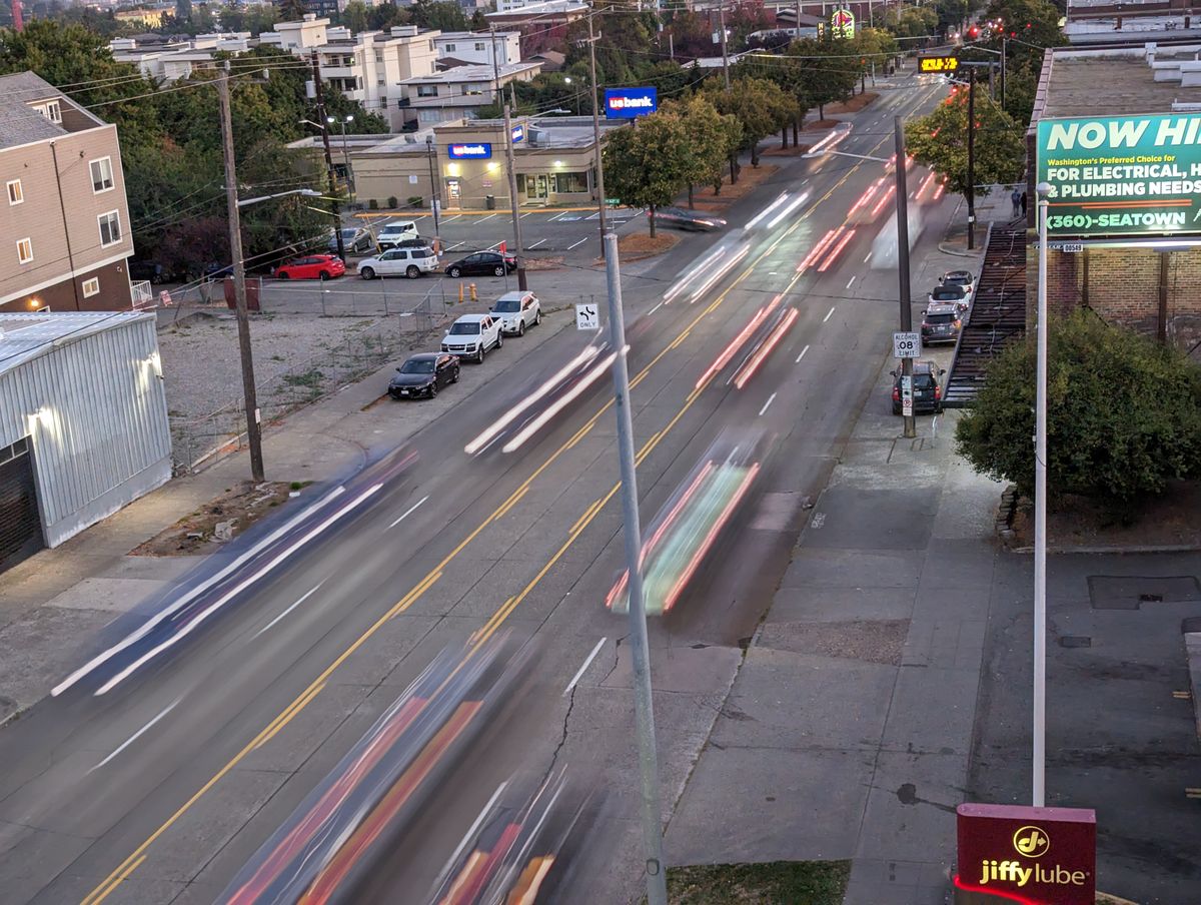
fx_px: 1668
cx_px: 600
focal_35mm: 48
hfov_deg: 39.6
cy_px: 452
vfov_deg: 30.3
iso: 677
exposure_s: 1/123
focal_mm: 6.81
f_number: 1.85
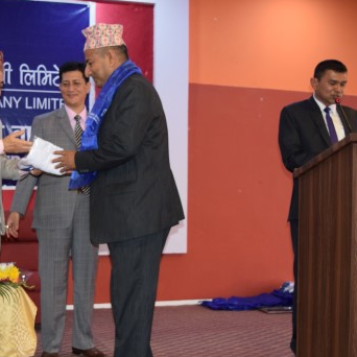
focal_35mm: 59
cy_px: 212
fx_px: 688
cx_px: 102
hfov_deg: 28.8
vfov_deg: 29.0
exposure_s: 1/60
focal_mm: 22
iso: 900
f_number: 3.8
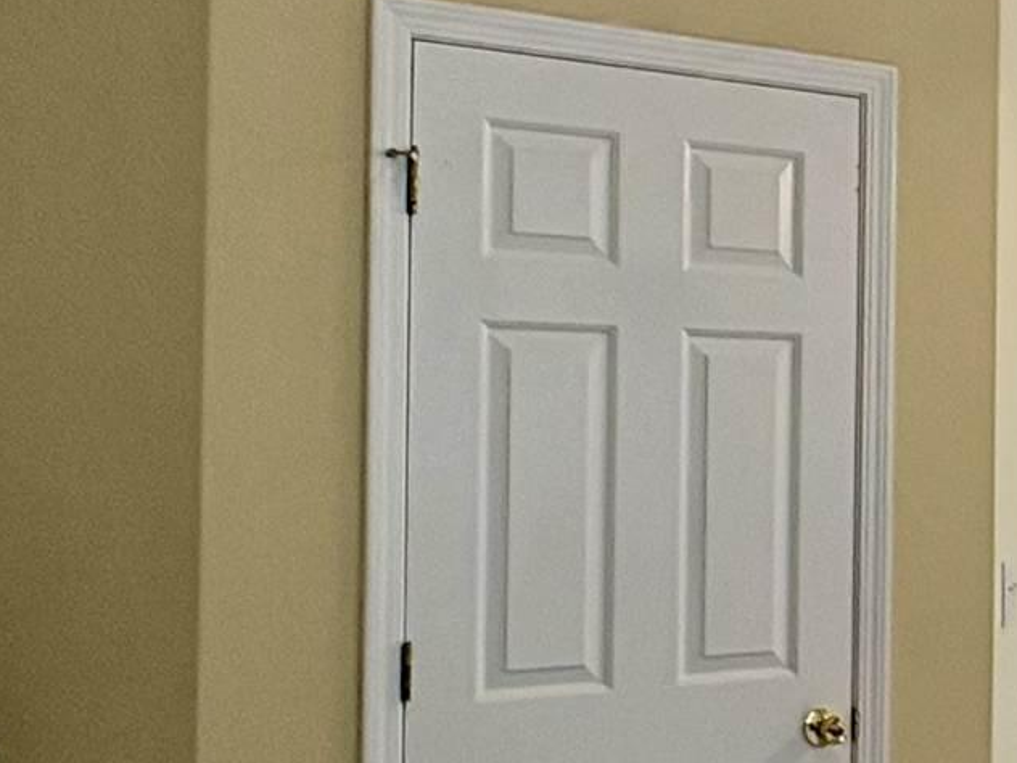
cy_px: 415
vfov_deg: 21.6
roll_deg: -0.5
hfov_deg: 24.8
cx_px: 1323
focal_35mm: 68
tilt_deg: +3.2
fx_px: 1998
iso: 64
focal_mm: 2.22
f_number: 2.2
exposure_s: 1/130
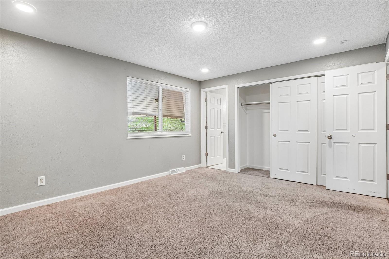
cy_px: 130
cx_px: 194
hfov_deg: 95.0
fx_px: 178
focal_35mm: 16
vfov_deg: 72.0
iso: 500
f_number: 8
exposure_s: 1/15
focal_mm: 11
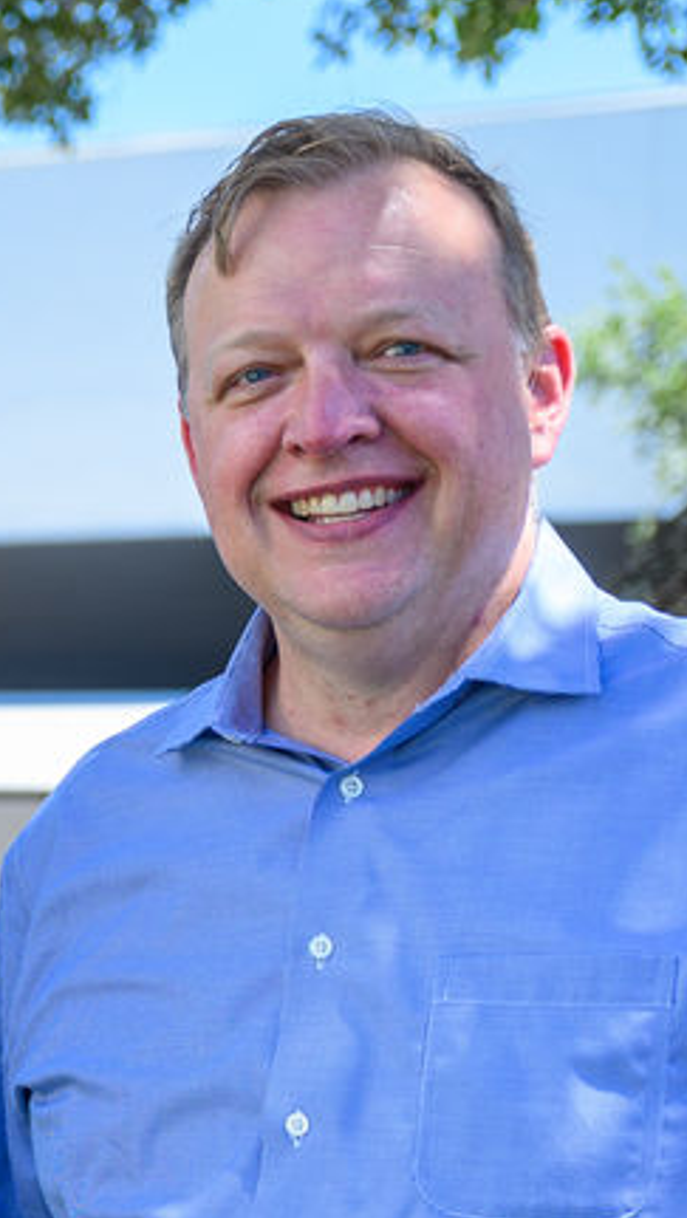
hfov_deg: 9.9
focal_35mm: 115
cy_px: 1166
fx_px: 3718
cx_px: -625
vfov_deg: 18.2
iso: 100
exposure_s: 1/500
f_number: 2.8
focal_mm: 37
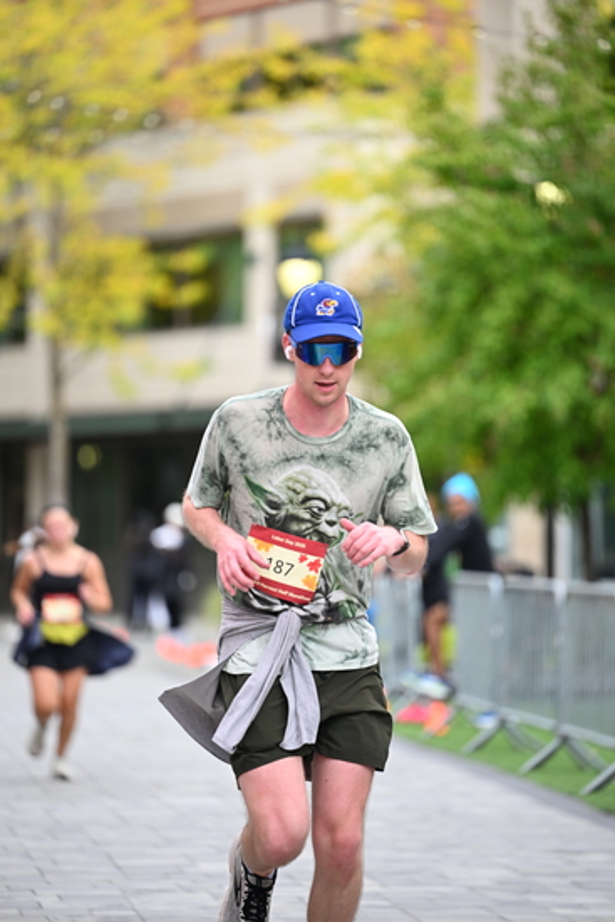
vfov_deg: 11.1
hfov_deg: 7.4
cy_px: 461
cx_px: 308
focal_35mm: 185
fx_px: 4737
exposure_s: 1/1600
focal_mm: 185
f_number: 2.8
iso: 640
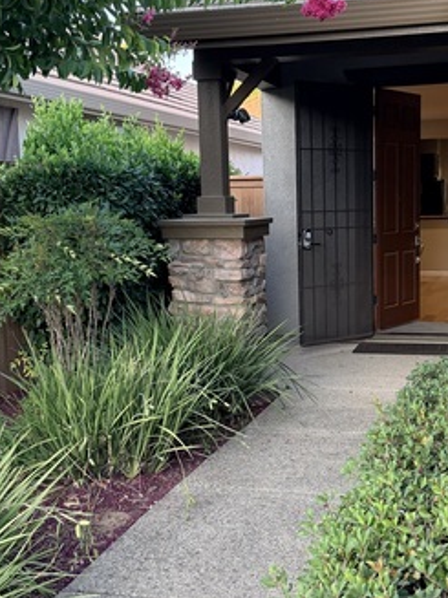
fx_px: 846
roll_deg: +1.0
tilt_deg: -8.3
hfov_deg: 29.5
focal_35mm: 49
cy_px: 321
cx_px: 294
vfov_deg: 38.9
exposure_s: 1/149
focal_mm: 6.76
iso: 125
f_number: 1.78
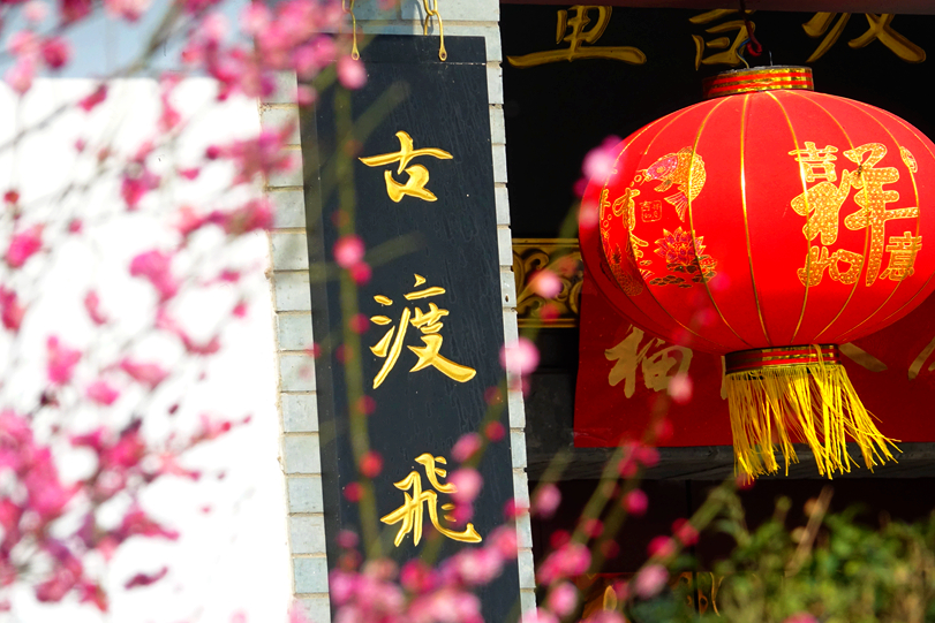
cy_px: 377
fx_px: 13117
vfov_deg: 2.7
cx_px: 431
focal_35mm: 505
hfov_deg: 4.1
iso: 400
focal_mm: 146.76
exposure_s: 1/1250
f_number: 4.5
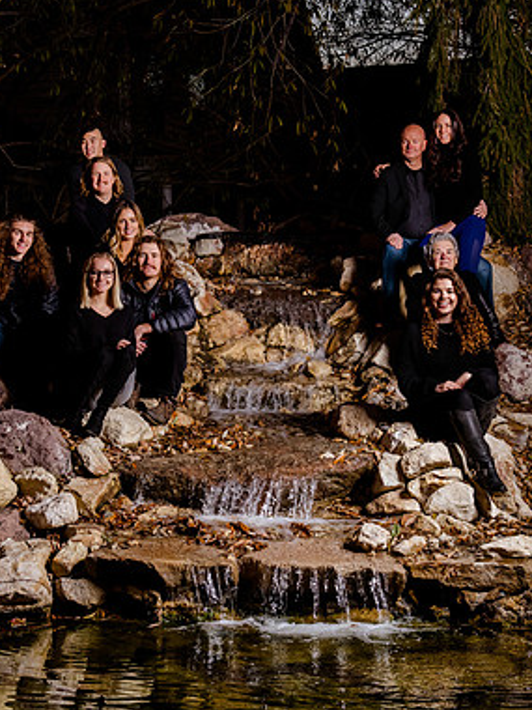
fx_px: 1660
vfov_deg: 24.1
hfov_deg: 18.2
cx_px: 248
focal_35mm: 81
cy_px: 300
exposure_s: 1/160
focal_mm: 48
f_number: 8
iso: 800
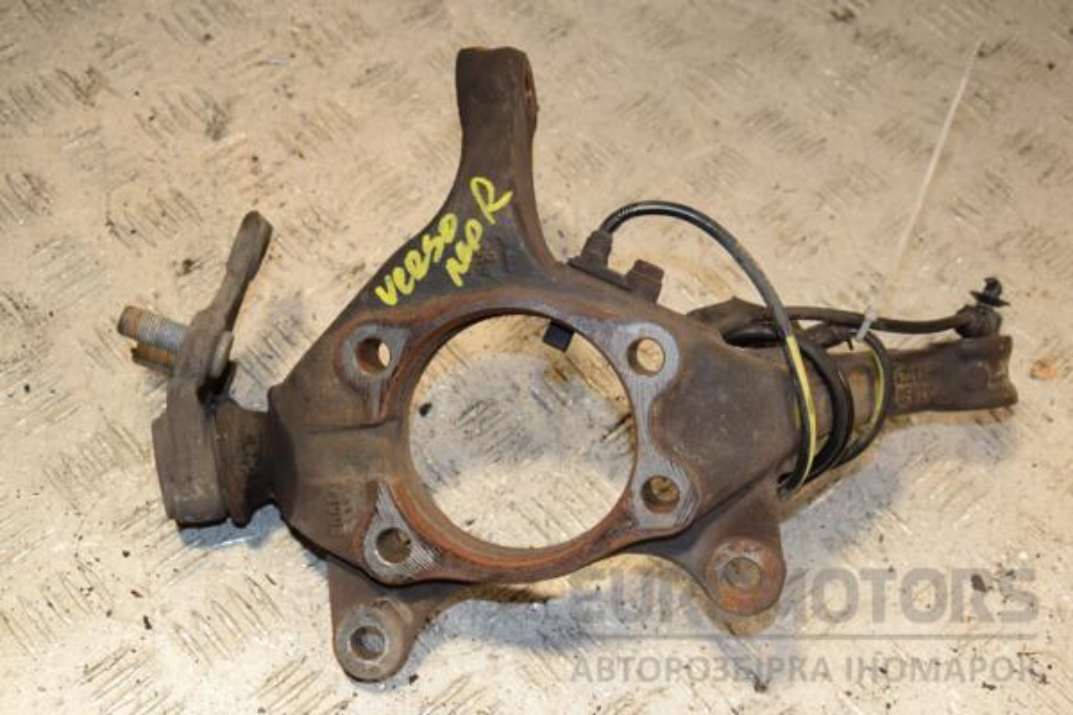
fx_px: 1520
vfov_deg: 26.5
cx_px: 536
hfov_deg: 38.9
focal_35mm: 51
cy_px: 358
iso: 800
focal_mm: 34
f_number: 7.1
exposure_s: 1/200
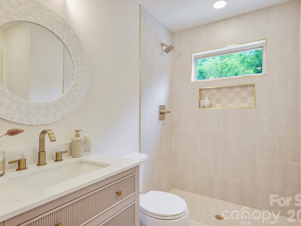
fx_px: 174
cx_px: 150
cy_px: 111
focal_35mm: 20
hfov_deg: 81.7
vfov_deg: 66.0
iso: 100
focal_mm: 18
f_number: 10
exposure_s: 1/1.25
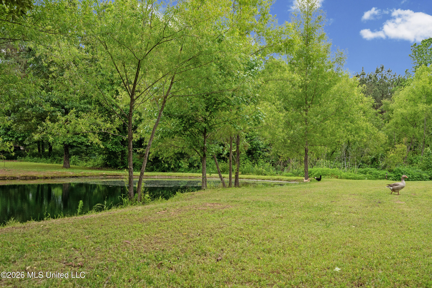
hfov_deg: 54.4
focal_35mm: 35
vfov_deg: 37.8
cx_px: 216
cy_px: 144
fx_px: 420
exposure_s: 1/640
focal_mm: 35
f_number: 9
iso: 800
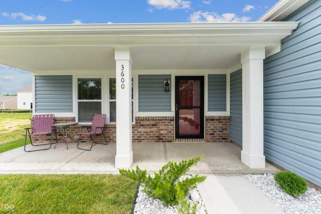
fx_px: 125
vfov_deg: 81.2
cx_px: 160
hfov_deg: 104.3
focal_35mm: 14
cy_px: 107
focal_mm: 14
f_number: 5
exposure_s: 1/400
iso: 100
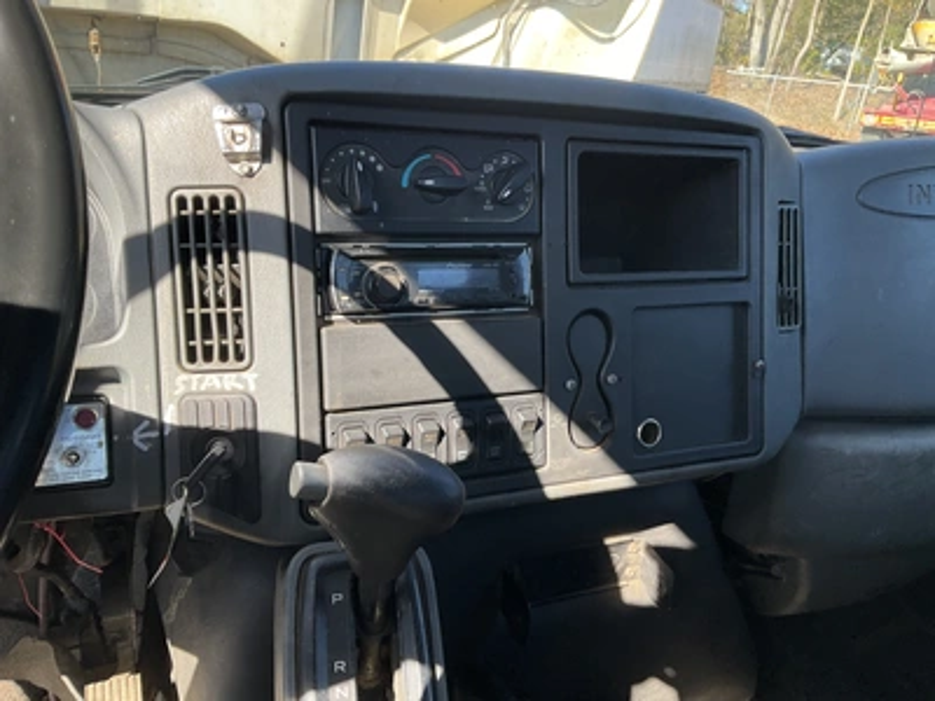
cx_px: 468
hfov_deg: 61.7
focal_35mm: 29
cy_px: 350
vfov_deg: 48.2
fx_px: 783
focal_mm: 3
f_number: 1.8
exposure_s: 1/173
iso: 20
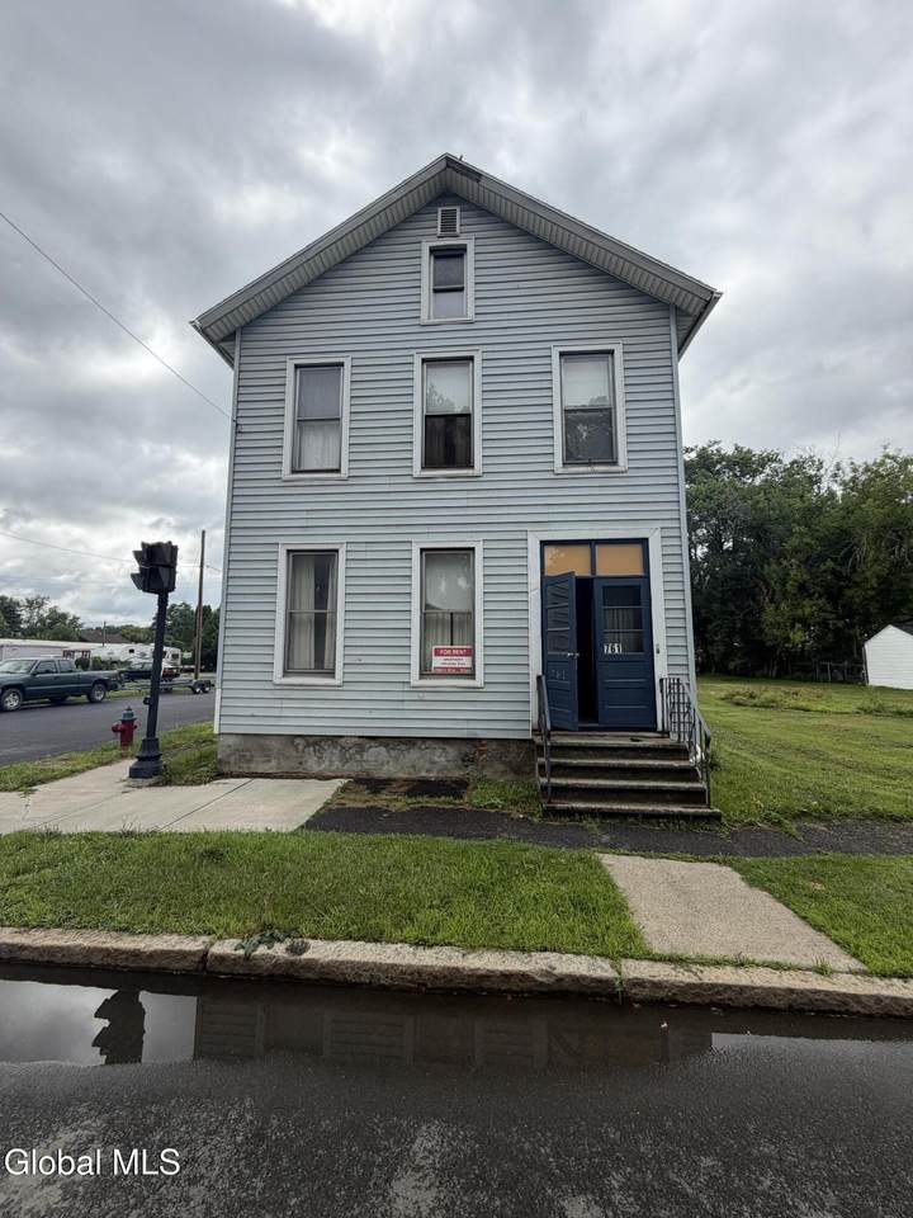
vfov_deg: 102.1
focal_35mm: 14
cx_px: 456
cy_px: 609
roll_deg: +0.3
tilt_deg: +5.8
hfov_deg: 85.7
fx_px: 492
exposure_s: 1/830
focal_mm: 2.22
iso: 20
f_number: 2.2
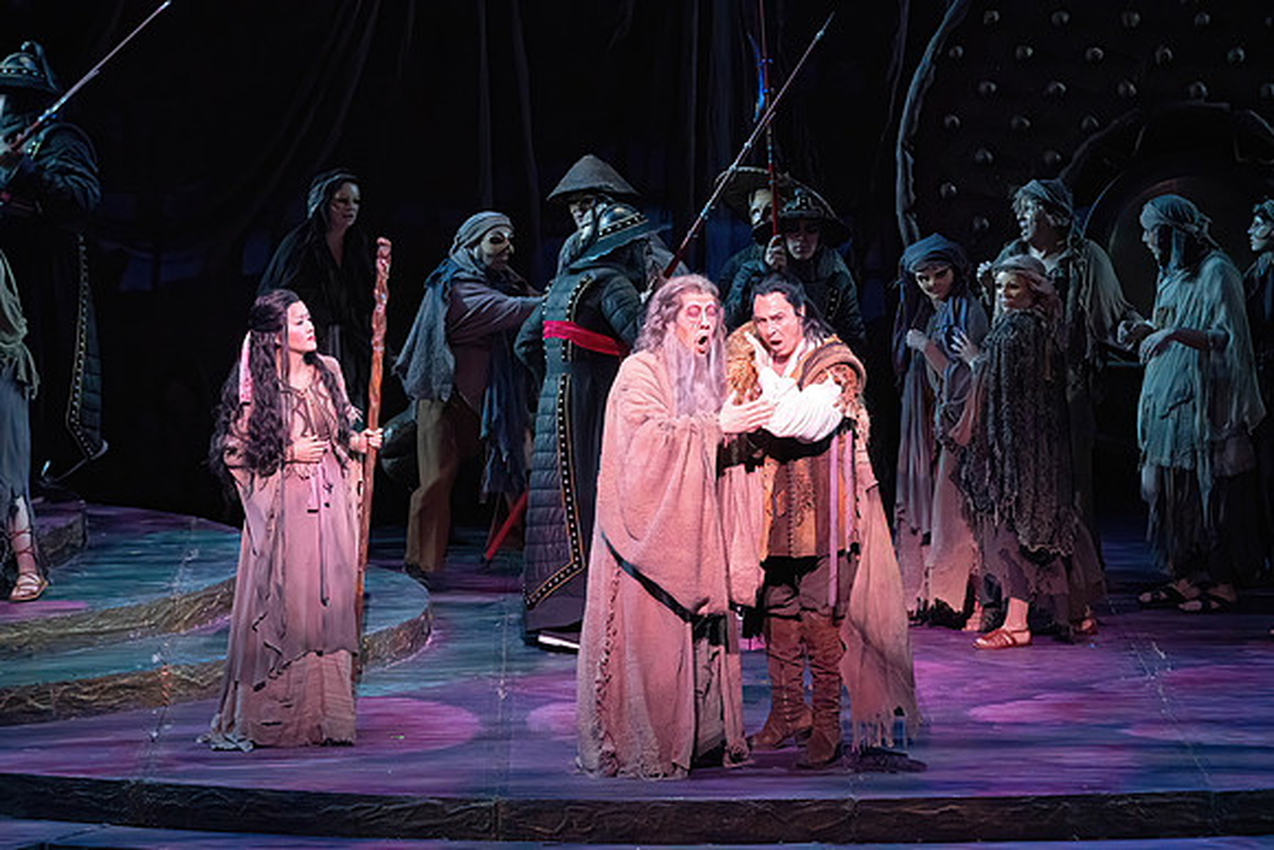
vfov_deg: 6.9
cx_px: 637
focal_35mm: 200
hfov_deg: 10.3
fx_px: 7079
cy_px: 425
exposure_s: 1/320
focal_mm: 200
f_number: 9
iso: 20000
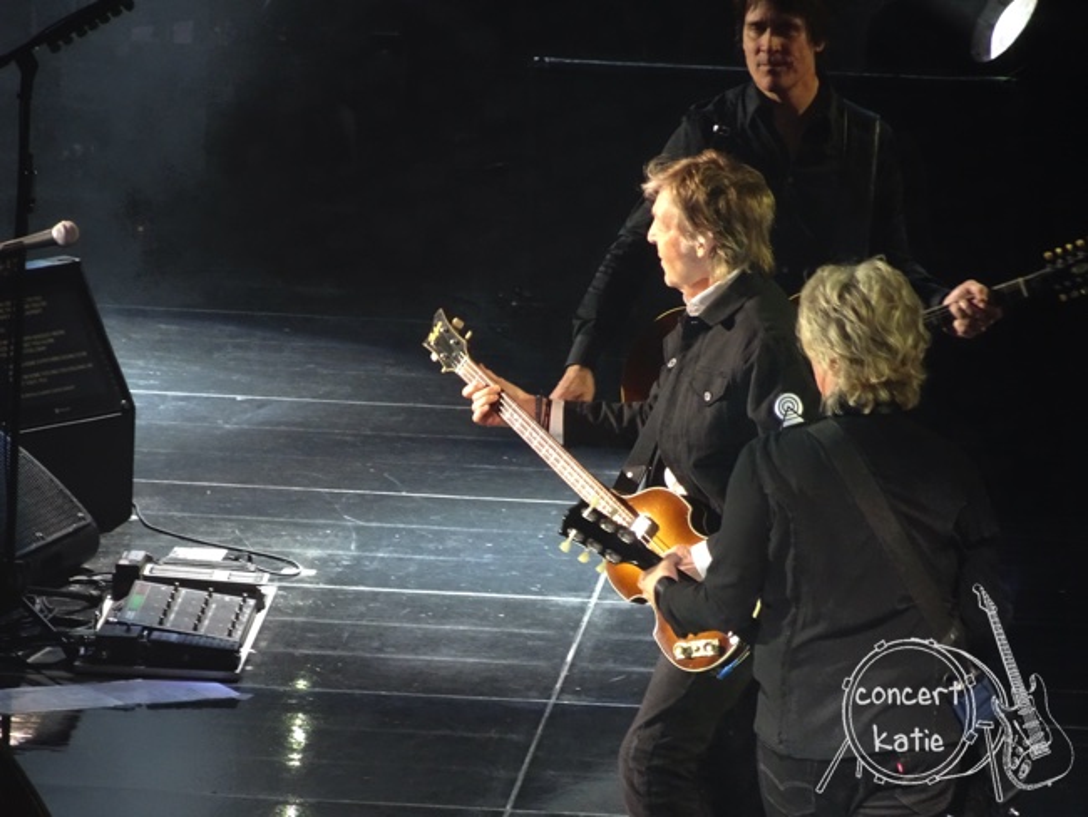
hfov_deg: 4.2
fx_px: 14715
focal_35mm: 468
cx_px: 544
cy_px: 408
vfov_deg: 3.2
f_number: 6.3
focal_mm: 80
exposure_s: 1/80
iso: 800
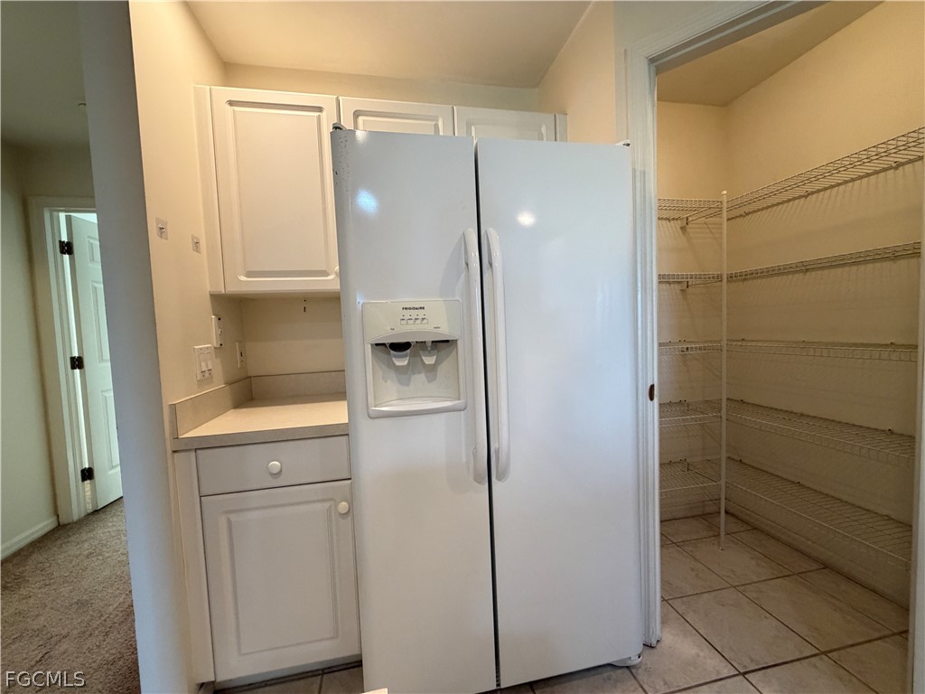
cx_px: 462
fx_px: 374
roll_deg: +3.5
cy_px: 347
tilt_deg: -3.3
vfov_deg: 85.7
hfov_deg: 102.1
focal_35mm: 14
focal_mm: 2.22
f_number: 2.2
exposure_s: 1/120
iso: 320
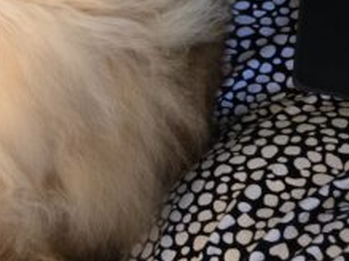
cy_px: 48
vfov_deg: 25.6
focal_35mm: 56
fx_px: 564
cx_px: -6
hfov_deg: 31.6
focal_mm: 5.4
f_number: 1.8
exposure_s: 1/120
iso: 400
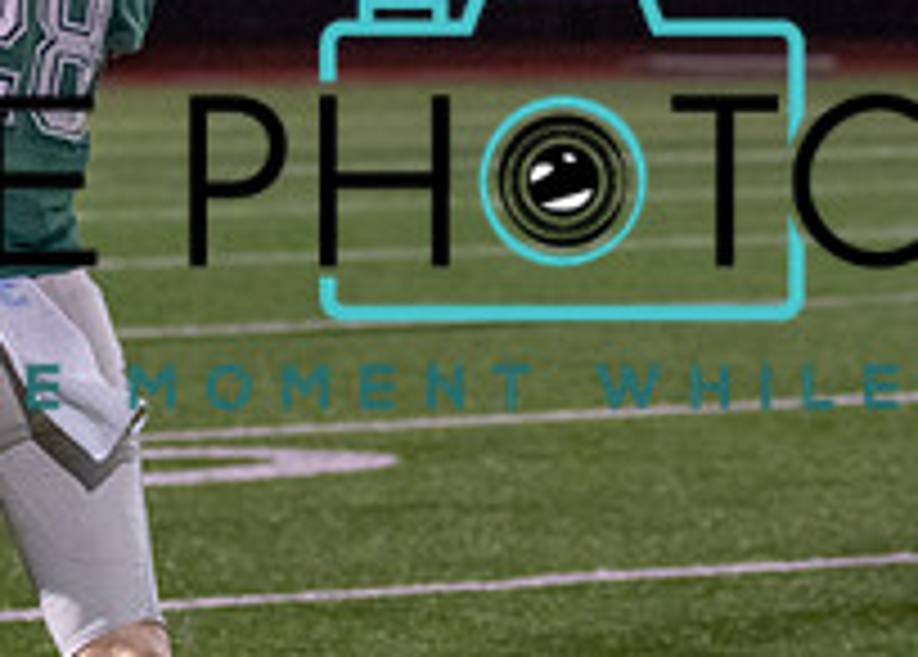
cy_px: 218
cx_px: 261
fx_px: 8088
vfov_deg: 4.7
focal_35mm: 310
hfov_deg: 6.5
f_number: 2.8
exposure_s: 1/1000
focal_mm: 70
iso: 2500
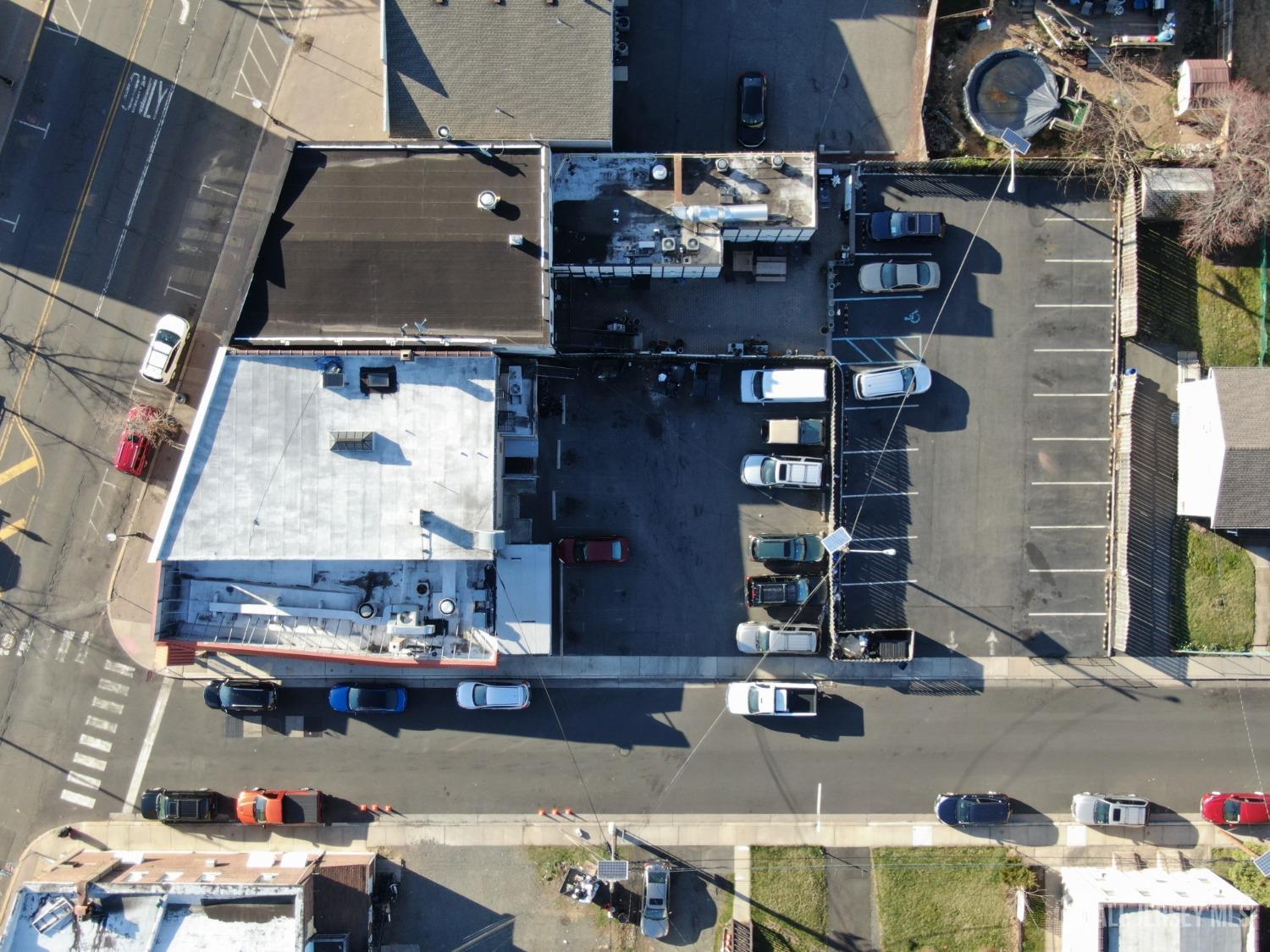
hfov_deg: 47.9
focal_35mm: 39
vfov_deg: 36.8
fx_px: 1431
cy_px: 476
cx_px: 635
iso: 100
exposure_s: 1/200
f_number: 3.4
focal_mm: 6.63
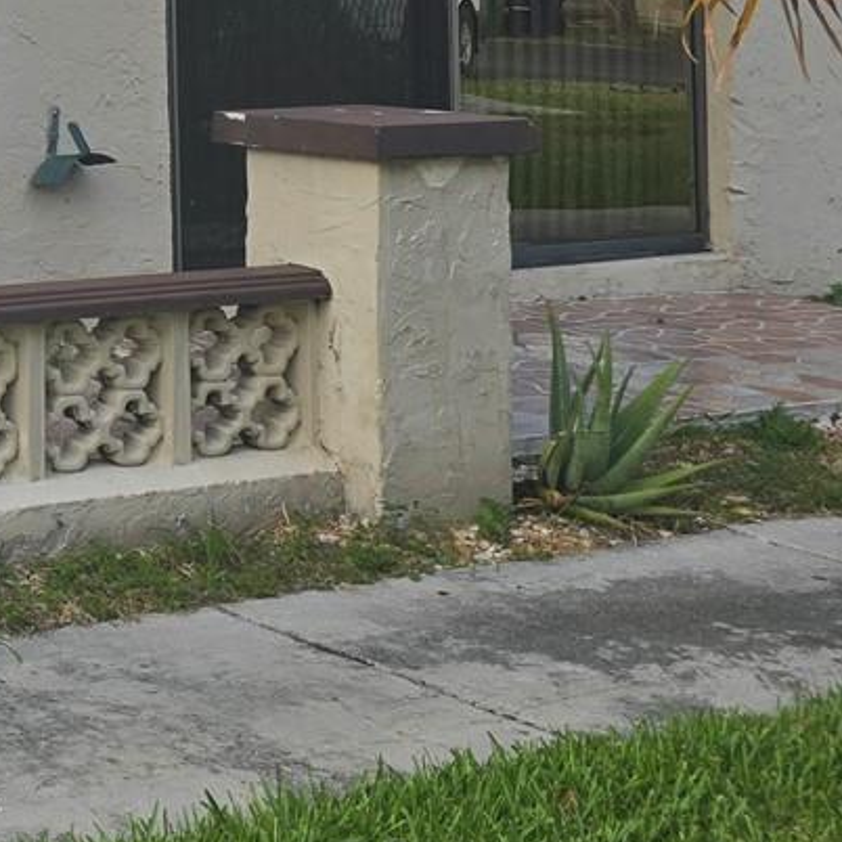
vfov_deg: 20.2
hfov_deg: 17.7
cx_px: -630
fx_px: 2229
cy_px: -124
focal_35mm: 81
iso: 40
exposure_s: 1/359
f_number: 1.7
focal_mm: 6.3
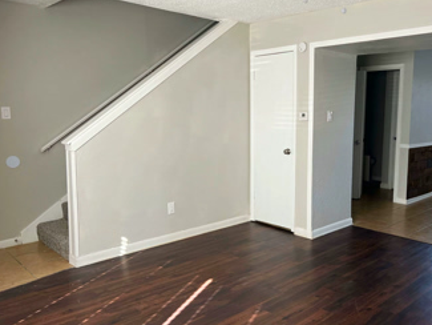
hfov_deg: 56.3
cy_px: 162
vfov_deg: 44.2
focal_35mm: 32
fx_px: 400
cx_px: 261
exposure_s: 1/121
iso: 125
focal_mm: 5.7
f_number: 1.5
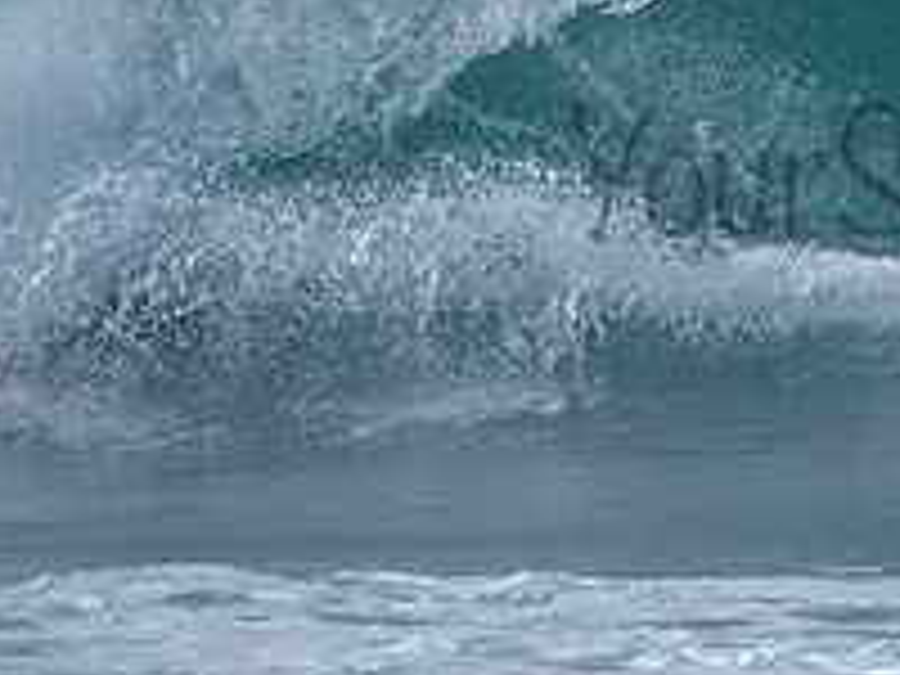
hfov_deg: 1.4
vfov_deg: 1.1
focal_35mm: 1414
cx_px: 1035
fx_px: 36763
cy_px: 133
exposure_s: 1/2000
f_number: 5.6
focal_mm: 500
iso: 200
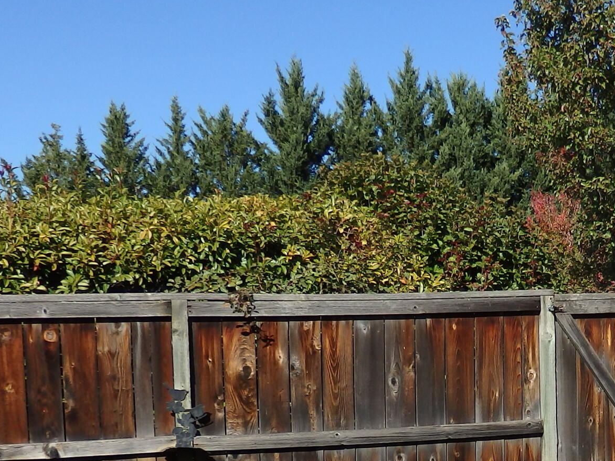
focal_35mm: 64
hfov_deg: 29.5
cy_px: 484
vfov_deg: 21.9
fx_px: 1137
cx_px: 497
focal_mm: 4.5
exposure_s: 1/250
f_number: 8.7
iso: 125
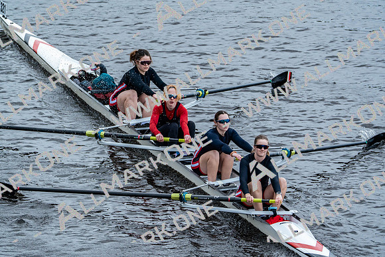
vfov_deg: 3.2
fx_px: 4632
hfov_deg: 4.8
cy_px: 128
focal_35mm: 433
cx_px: 192
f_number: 6.3
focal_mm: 433
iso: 2000
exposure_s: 1/1000
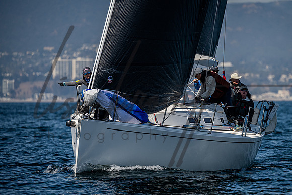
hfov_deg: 5.4
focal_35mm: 379
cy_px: 102
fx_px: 3075
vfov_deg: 3.6
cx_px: 175
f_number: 5.3
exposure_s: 1/4000
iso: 400
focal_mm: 310
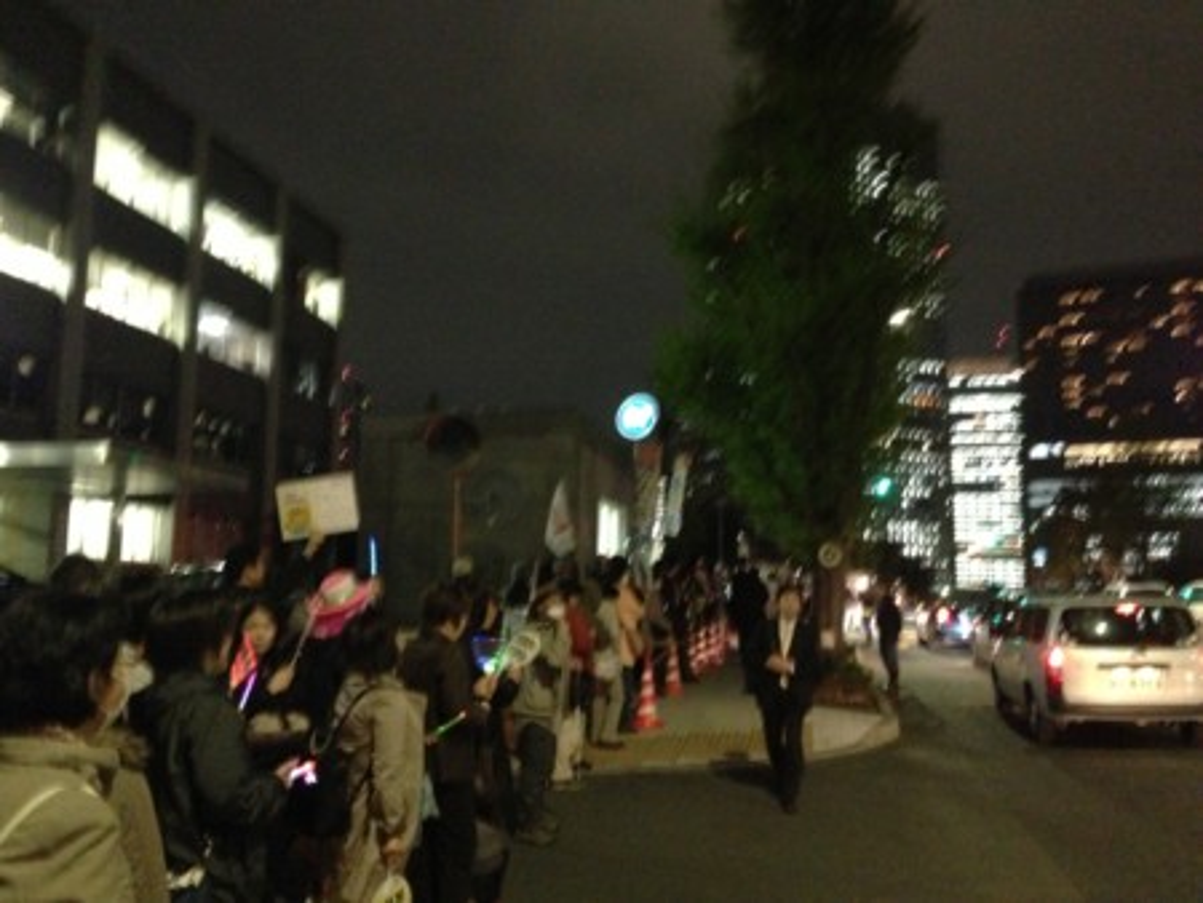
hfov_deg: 55.3
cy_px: 452
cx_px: 602
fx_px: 1147
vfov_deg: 43.0
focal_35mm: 33
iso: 800
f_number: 2.4
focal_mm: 4.13
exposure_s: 1/15
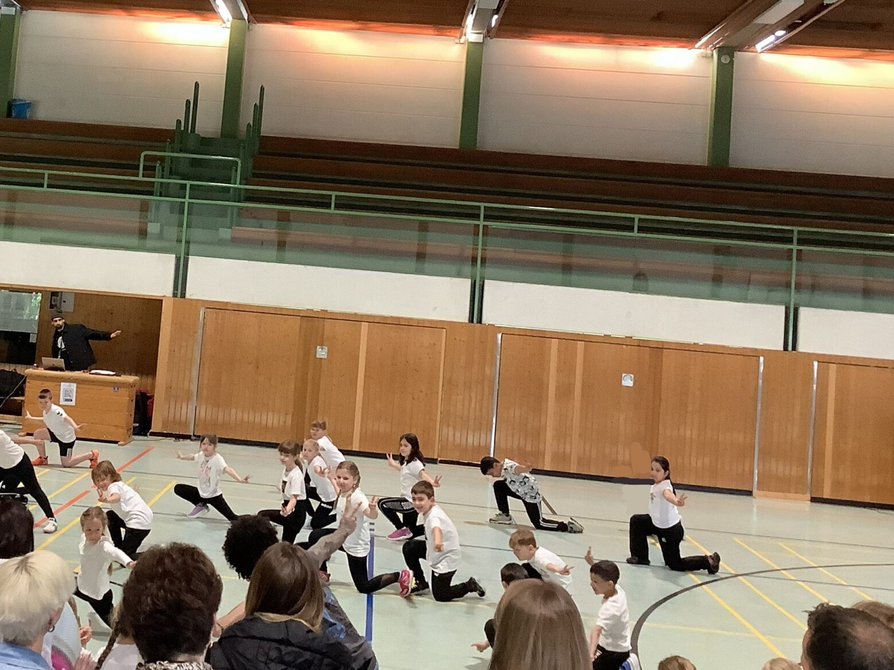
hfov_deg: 36.7
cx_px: 229
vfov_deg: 28.2
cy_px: 180
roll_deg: -5.3
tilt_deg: +4.7
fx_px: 1317
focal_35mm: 51
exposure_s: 1/50
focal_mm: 3.3
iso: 320
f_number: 2.4
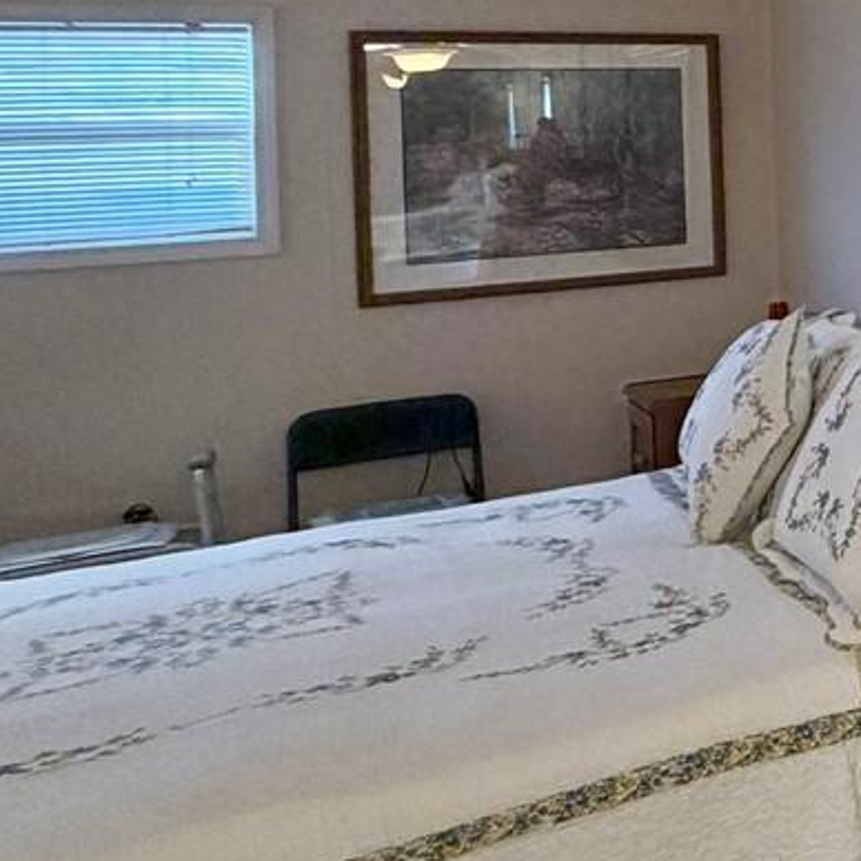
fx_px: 1435
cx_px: 1525
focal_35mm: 51
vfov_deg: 32.0
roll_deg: +1.3
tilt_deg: +0.7
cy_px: 107
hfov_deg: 21.9
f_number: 2.2
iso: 160
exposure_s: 1/60
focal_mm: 2.22
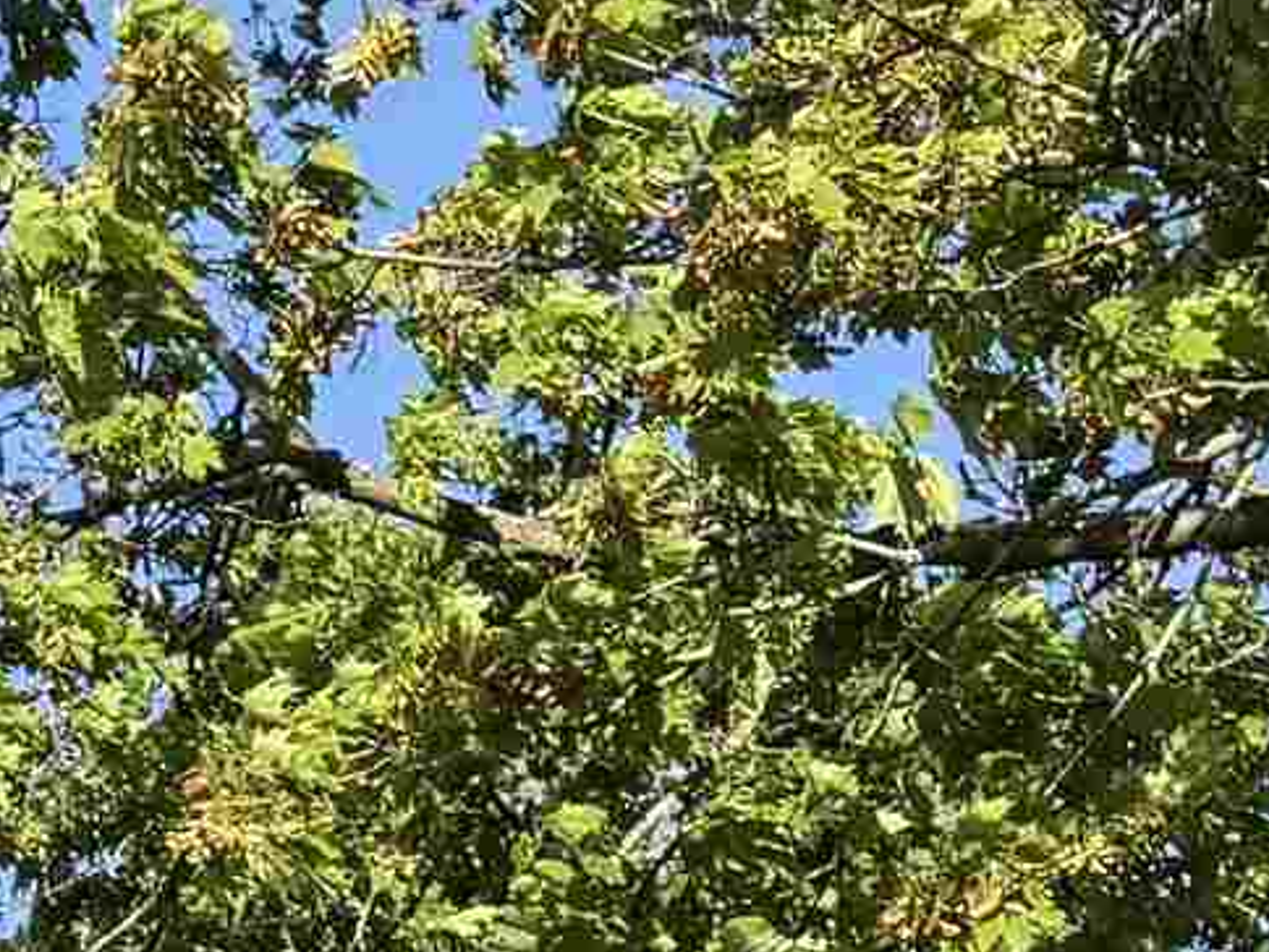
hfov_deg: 12.2
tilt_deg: +1.1
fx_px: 5574
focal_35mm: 152
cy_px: 2927
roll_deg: +0.0
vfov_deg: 8.2
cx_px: -756
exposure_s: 1/2525
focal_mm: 6.76
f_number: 1.78
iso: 80
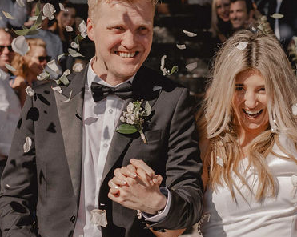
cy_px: 134
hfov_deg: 19.4
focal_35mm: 99
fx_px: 869
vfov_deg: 15.5
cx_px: 124
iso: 125
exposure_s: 1/3200
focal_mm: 35
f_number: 3.2
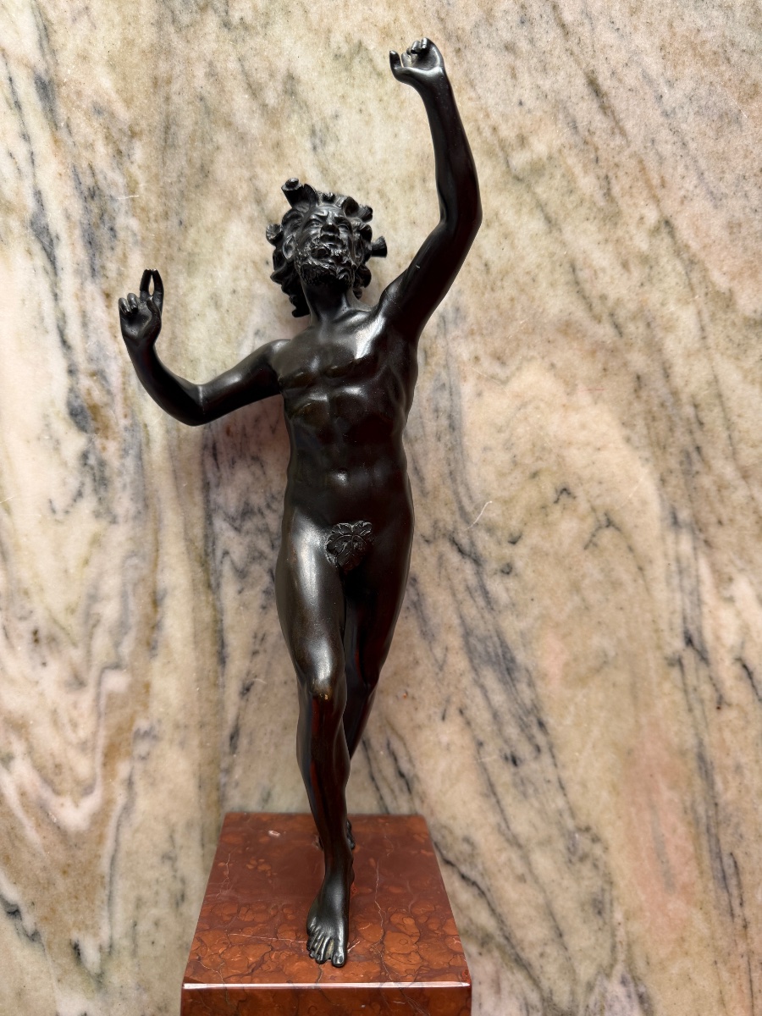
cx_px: 381
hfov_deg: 56.8
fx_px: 704
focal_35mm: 24
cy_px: 508
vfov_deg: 71.6
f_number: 1.78
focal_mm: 6.76
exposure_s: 1/121
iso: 100
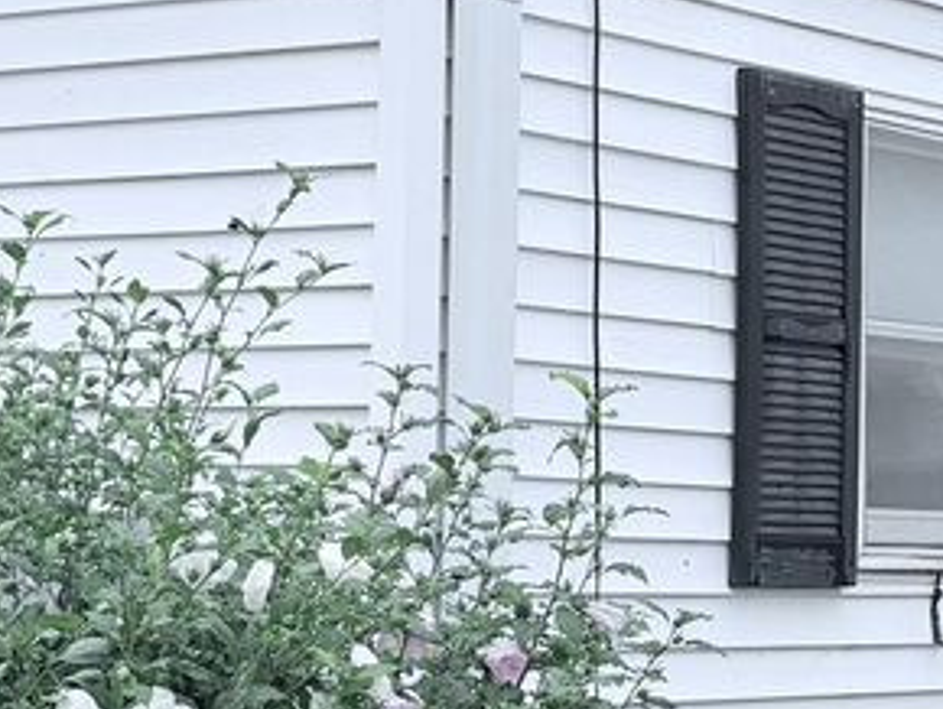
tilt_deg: +0.6
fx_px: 3244
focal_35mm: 119
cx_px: 1216
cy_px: 566
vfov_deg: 12.4
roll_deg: -0.7
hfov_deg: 15.7
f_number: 1.78
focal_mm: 6.76
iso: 80
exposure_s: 1/3021
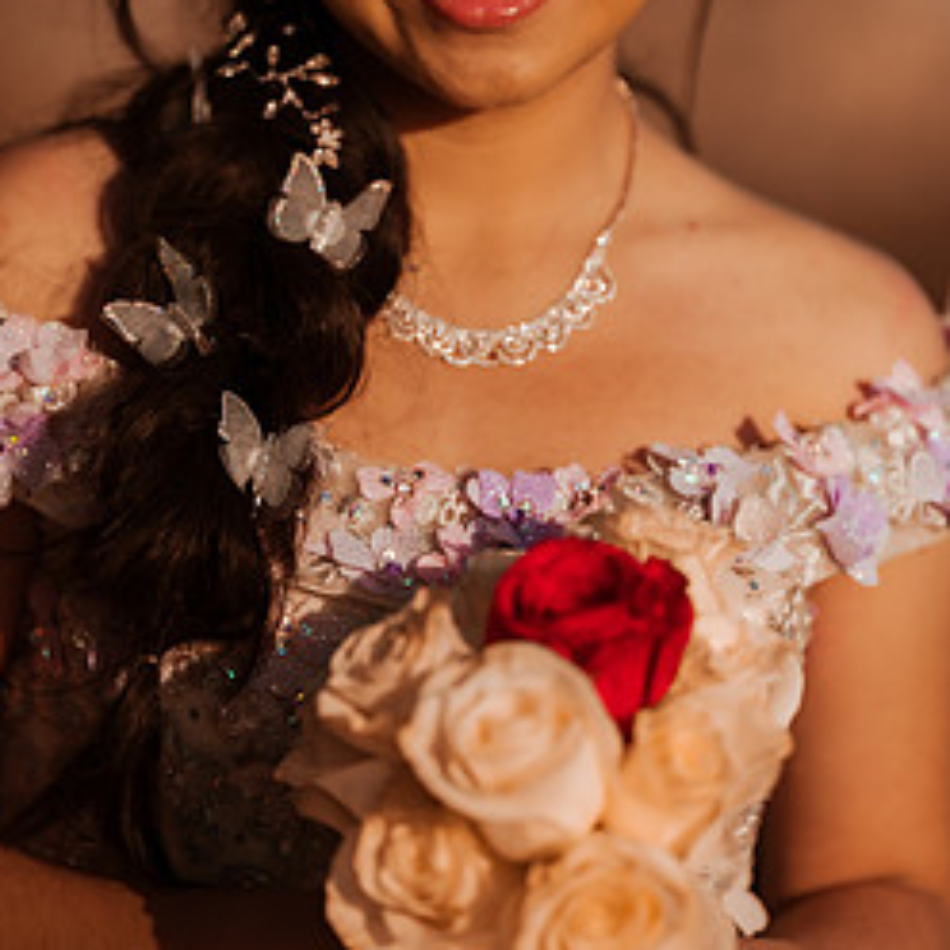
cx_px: 393
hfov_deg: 8.4
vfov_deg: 8.4
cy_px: 195
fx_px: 6458
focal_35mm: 208
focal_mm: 135
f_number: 1.8
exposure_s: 1/8000
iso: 100
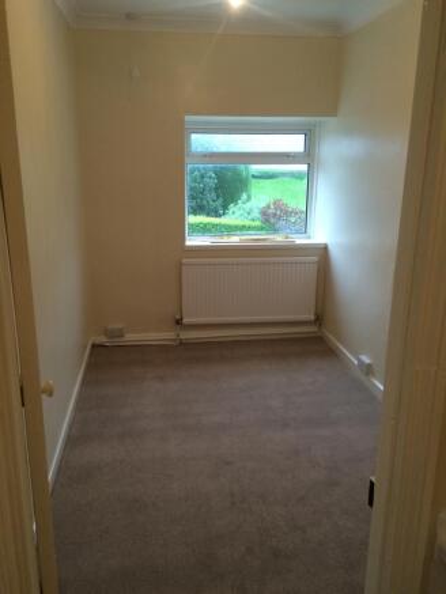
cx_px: 223
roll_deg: -0.9
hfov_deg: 48.2
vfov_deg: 61.6
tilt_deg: -17.6
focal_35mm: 29
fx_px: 498
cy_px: 297
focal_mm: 4.15
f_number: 2.2
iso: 64
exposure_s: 1/33
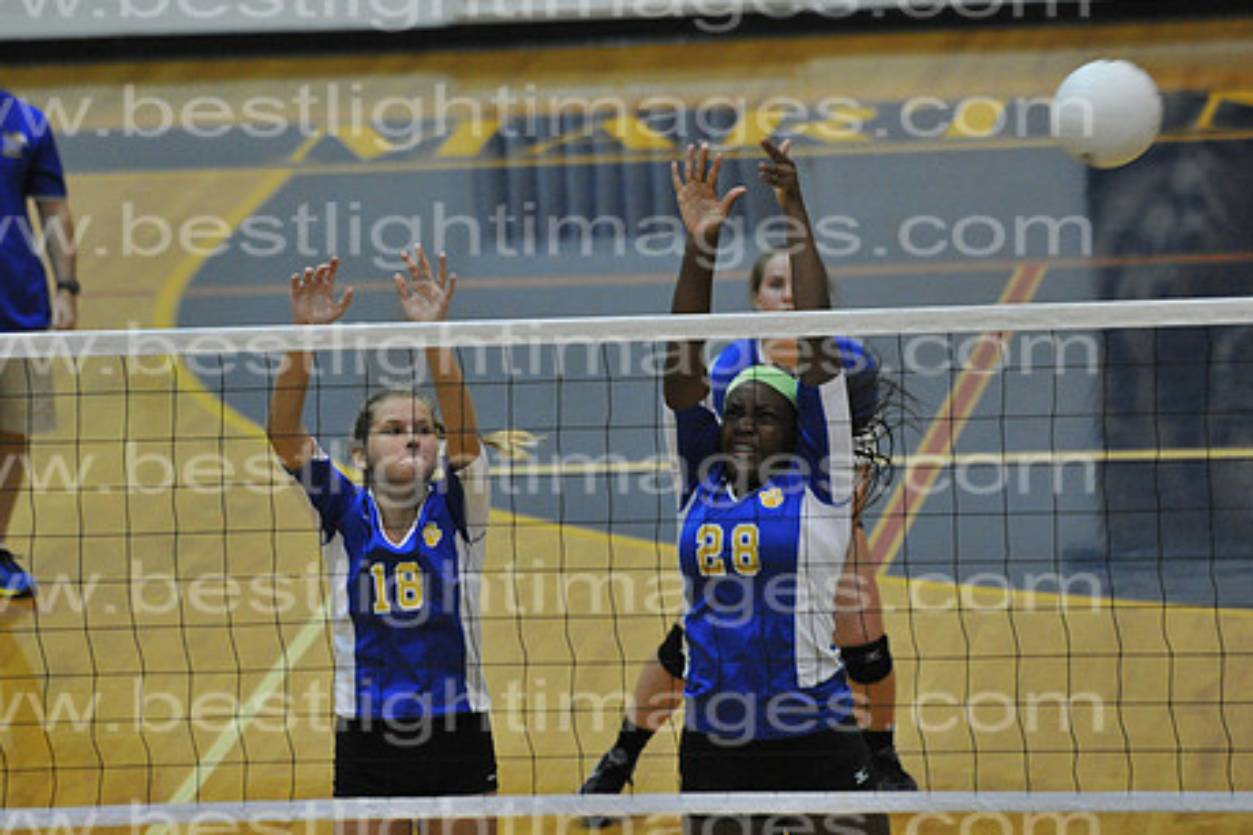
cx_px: 486
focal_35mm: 177
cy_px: 415
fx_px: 6160
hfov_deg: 11.6
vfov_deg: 7.8
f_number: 4
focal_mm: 140
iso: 8000
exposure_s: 1/500
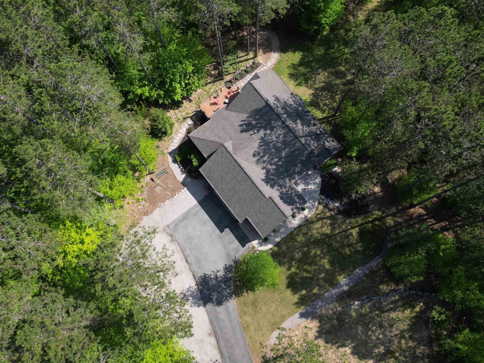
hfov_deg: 63.4
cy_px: 162
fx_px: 392
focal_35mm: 28
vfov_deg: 49.7
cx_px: 253
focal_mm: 6.72
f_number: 1.7
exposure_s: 1/80
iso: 100
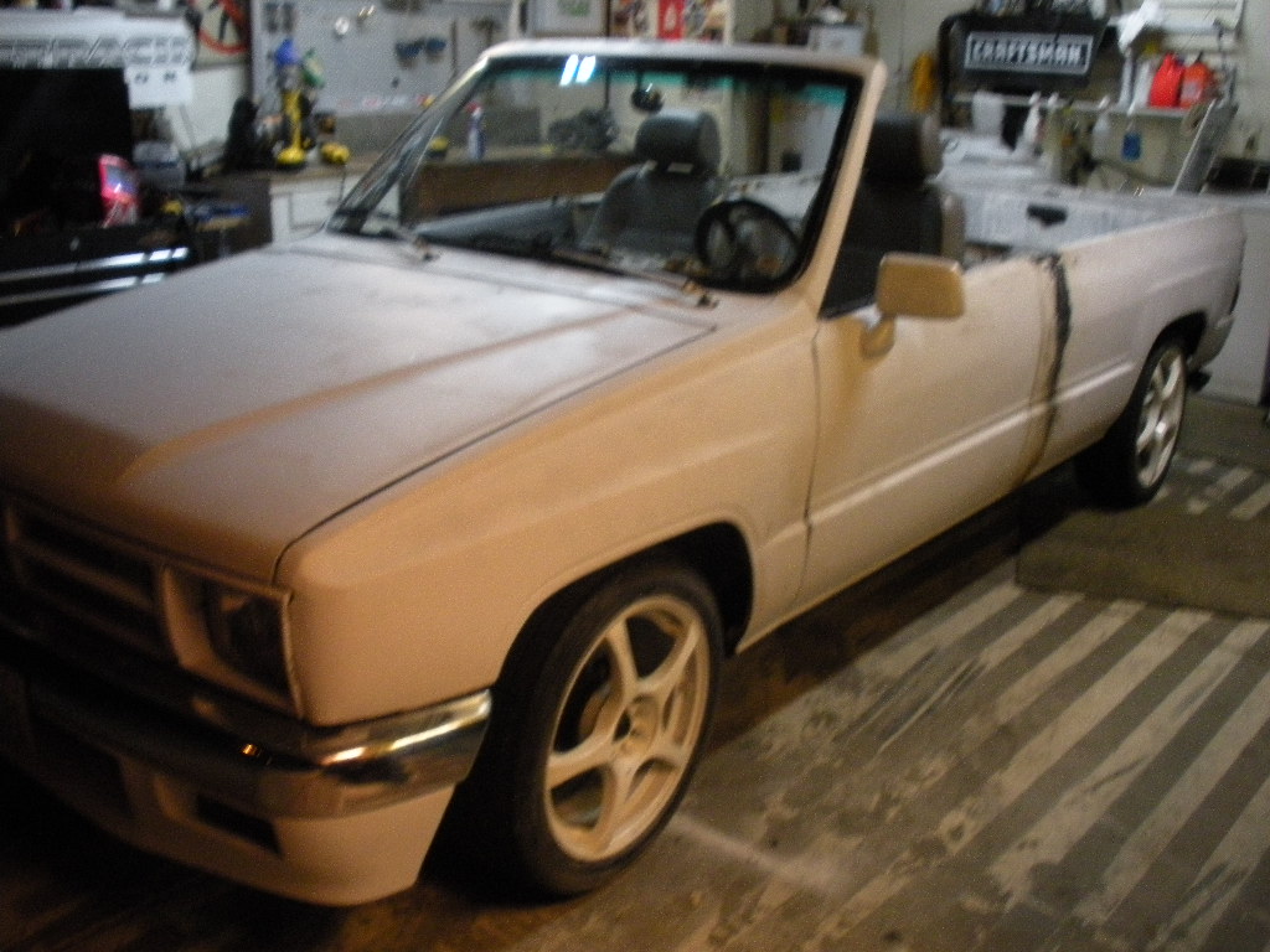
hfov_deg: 52.6
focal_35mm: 35
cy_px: 476
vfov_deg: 40.7
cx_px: 635
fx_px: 1284
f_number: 3.5
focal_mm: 6.3
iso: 400
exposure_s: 1/16
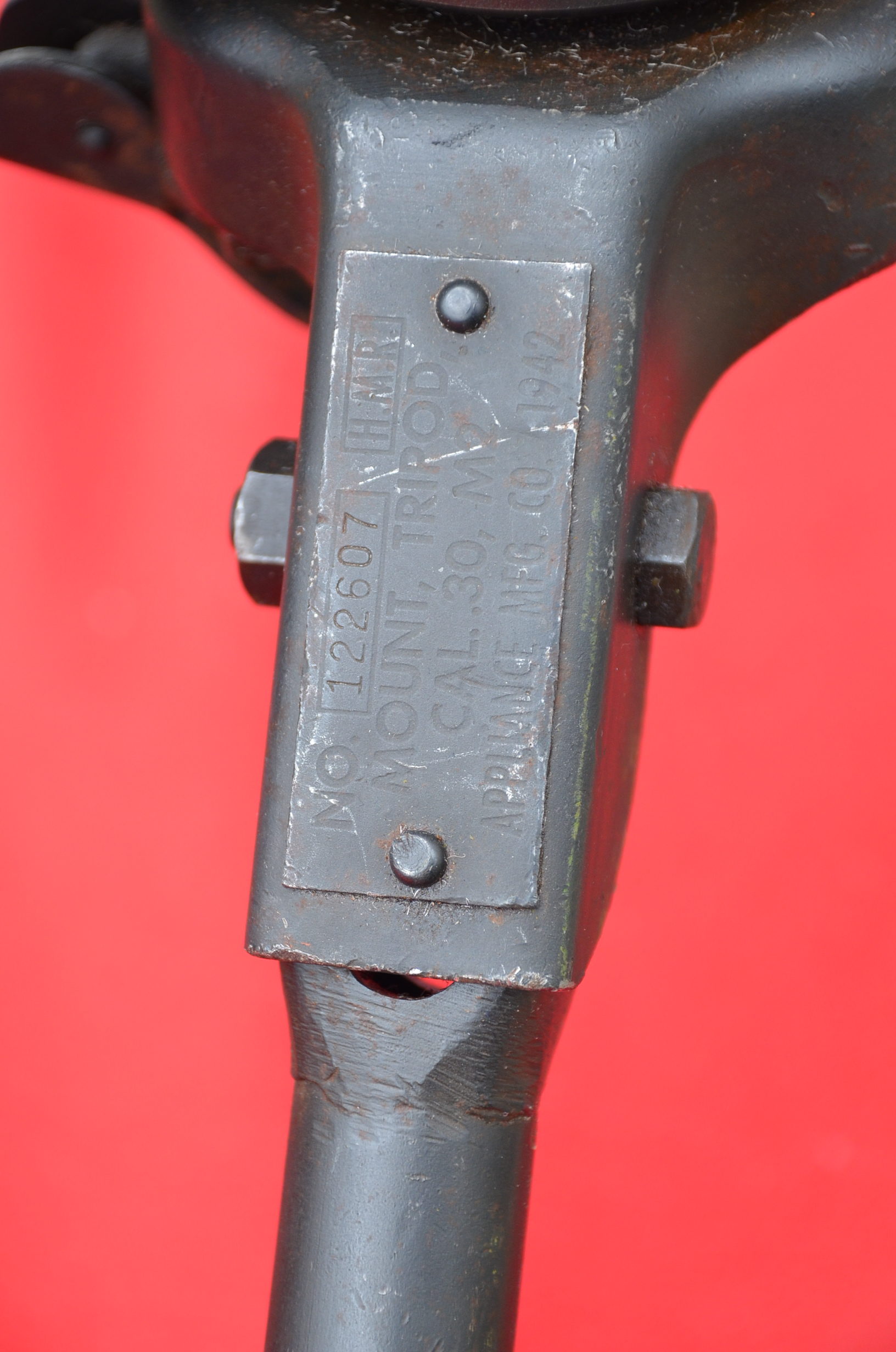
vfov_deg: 17.1
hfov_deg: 11.4
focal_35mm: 120
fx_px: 4500
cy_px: 676
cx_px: 448
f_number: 5.6
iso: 640
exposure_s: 1/250
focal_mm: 80
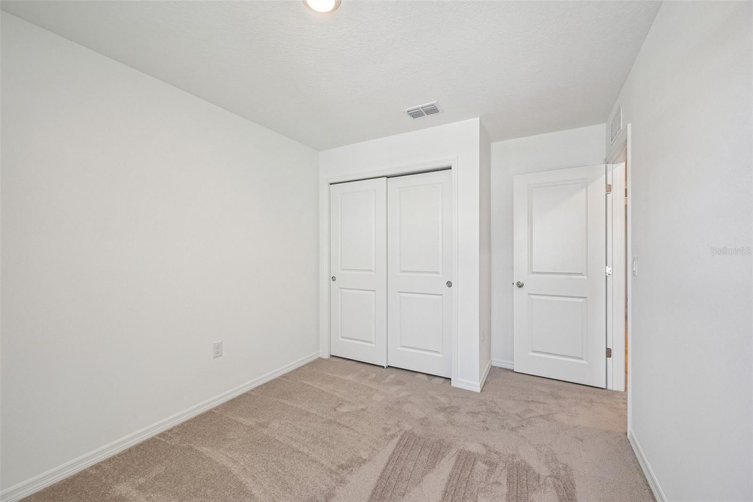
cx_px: 376
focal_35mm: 14
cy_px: 251
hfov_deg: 104.3
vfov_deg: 81.2
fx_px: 293
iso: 400
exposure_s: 1/40
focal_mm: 14
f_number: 8
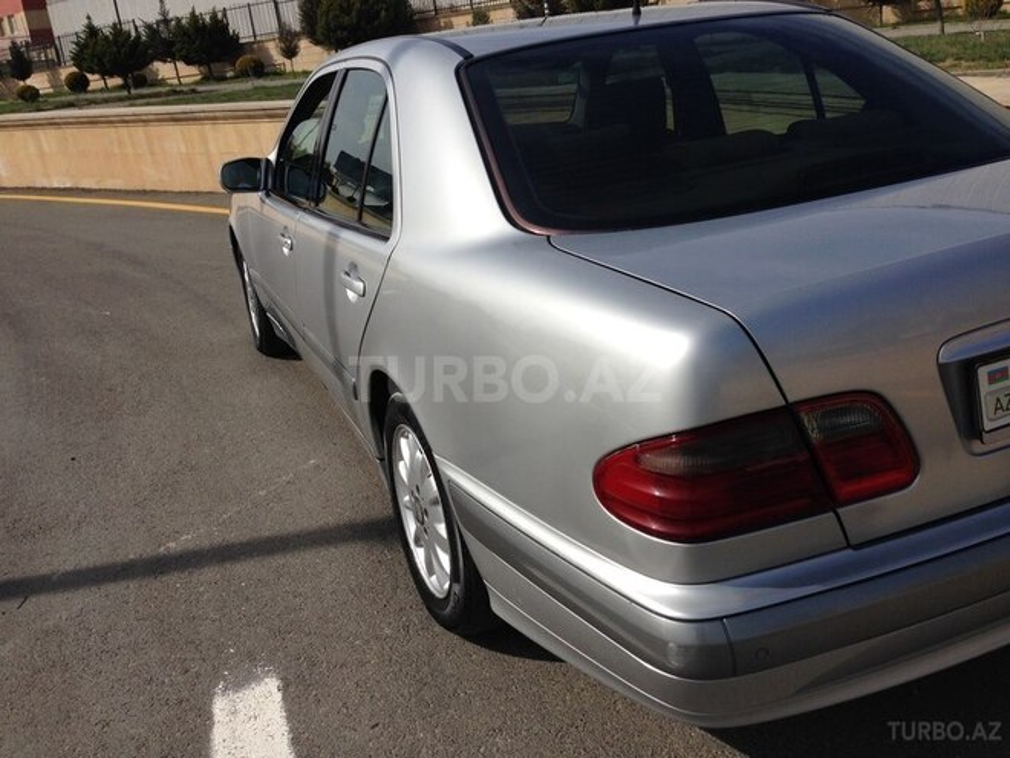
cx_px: 505
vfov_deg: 42.9
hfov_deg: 55.4
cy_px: 379
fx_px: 963
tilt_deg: -19.4
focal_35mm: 33
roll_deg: +8.5
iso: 50
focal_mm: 4.12
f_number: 2.4
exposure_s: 1/3195
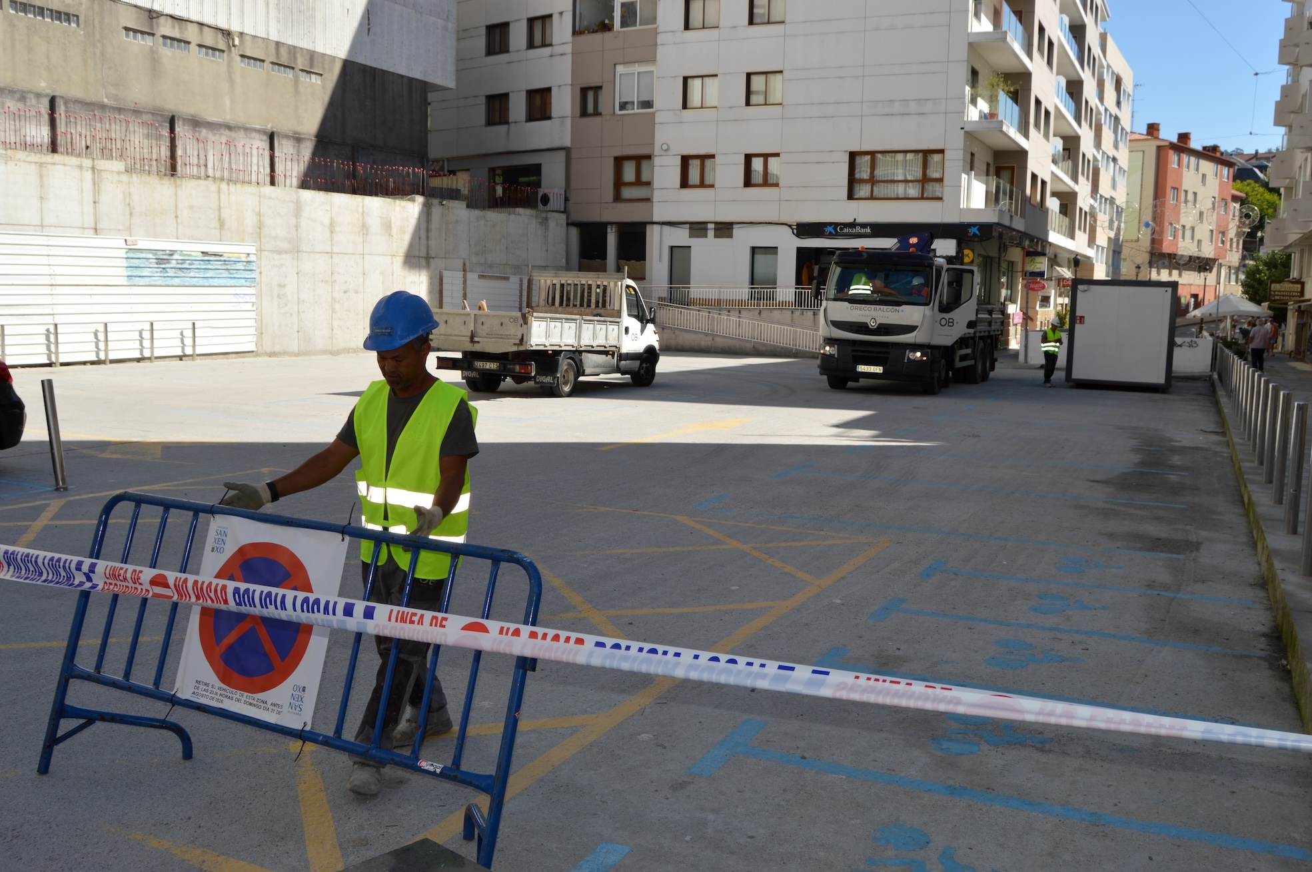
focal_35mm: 30
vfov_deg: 43.5
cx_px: 656
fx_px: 1092
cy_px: 436
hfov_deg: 62.0
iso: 100
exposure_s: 1/200
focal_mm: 20
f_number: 8
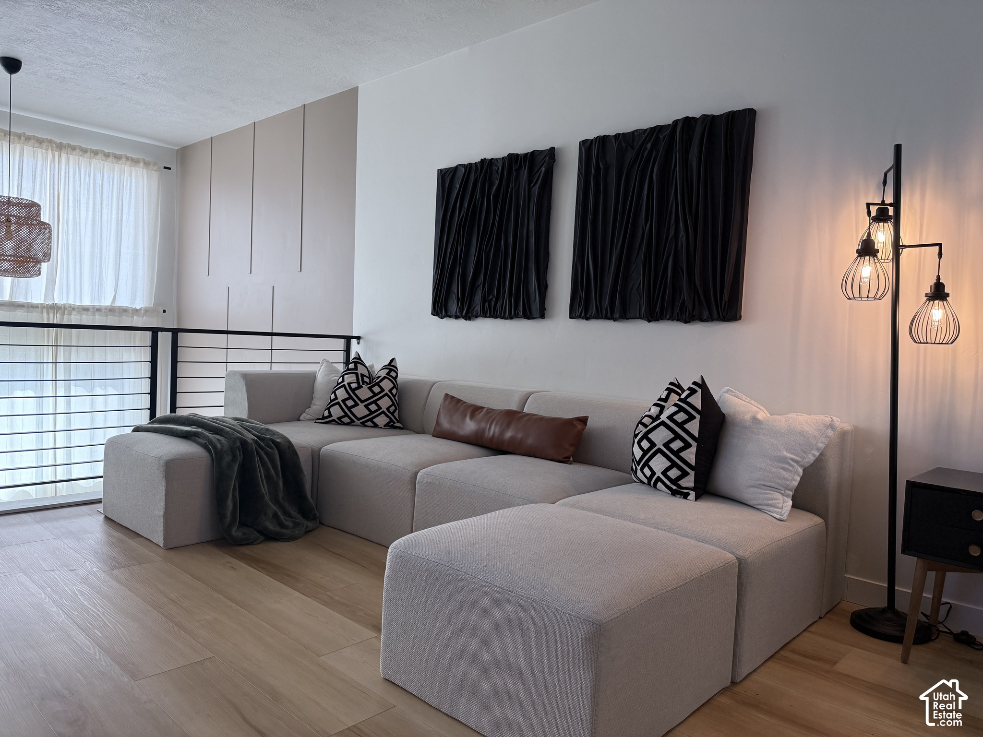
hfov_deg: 71.6
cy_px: 368
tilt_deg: -2.3
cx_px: 492
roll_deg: -2.6
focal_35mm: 24
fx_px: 682
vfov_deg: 56.8
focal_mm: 6.76
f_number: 1.78
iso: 200
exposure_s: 1/199
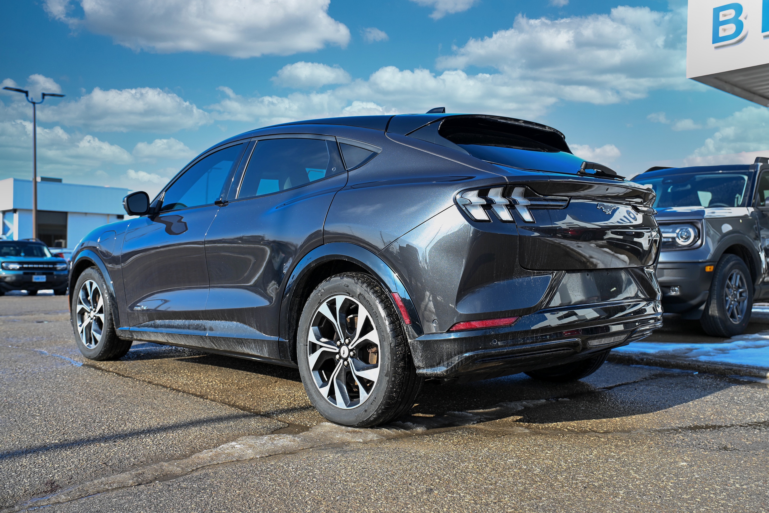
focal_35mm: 33
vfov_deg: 40.0
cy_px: 256
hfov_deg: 57.2
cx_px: 384
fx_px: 705
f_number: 4
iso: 64
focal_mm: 33
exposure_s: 1/200
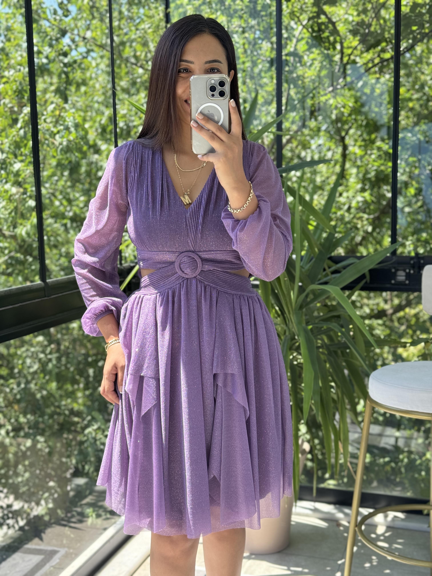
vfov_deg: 39.7
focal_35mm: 48
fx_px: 799
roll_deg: +1.4
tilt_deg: -20.2
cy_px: 288
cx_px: 216
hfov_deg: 30.3
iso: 64
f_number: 1.78
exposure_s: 1/166
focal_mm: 6.76
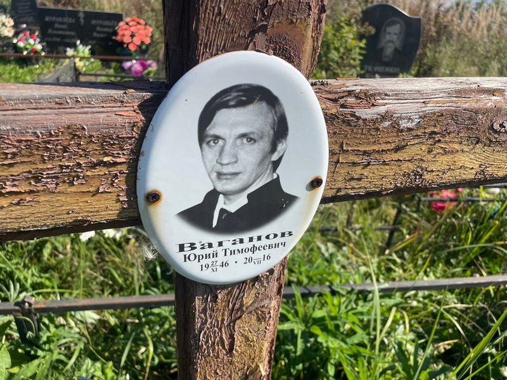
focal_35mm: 26
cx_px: 254
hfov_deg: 67.3
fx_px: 381
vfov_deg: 53.1
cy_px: 190
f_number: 1.6
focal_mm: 4.2
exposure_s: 1/2212
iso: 32
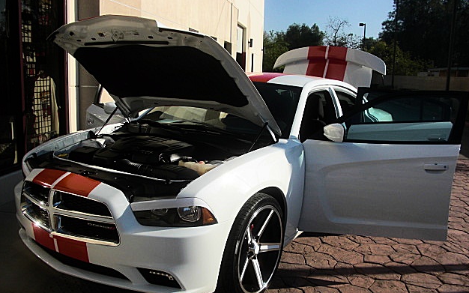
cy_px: 166
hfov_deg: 50.4
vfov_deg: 32.7
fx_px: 498
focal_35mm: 39
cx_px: 233
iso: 50
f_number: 7.9
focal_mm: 6.3
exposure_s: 1/200
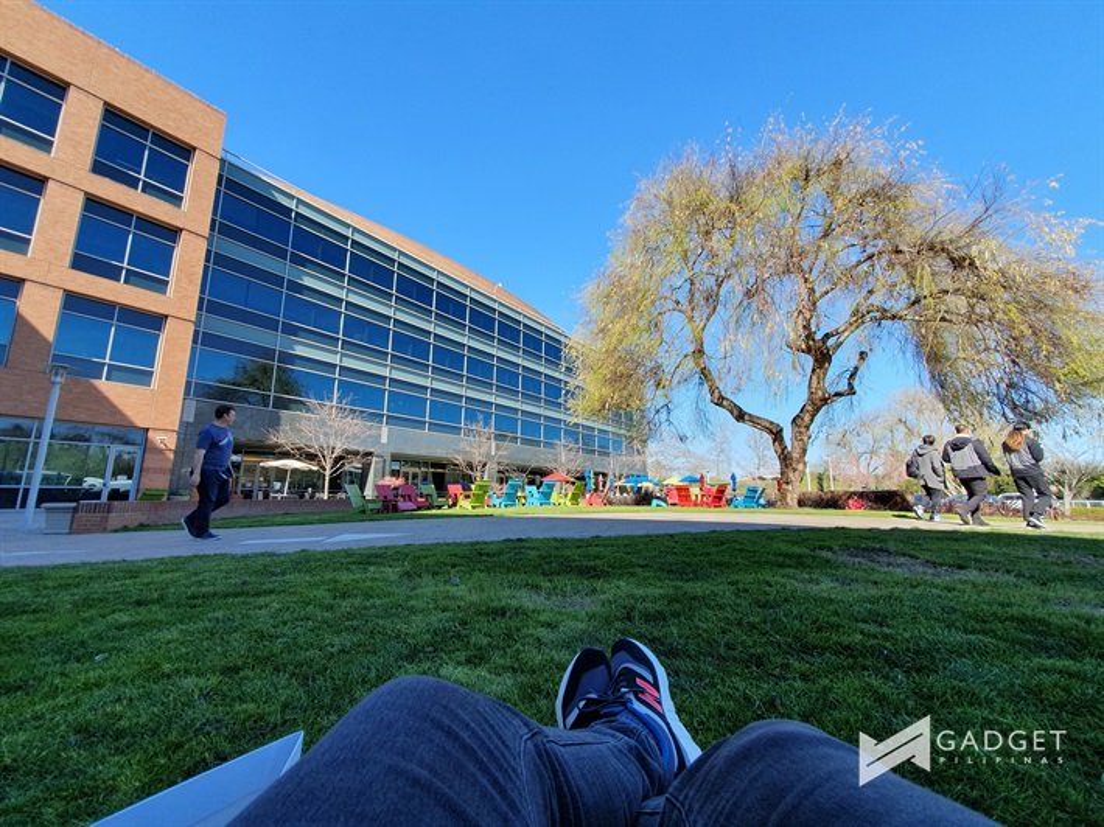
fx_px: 414
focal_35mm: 13
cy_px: 414
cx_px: 552
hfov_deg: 106.2
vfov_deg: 89.9
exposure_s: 1/432
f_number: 2.2
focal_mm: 1.8
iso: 50
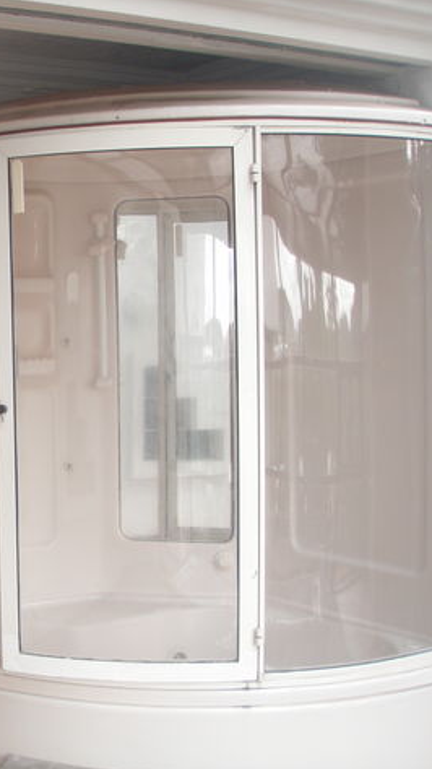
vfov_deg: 37.2
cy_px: 384
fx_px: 1141
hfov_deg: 20.6
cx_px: -18
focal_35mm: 56
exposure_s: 1/40
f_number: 3.5
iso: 80
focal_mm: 6.7
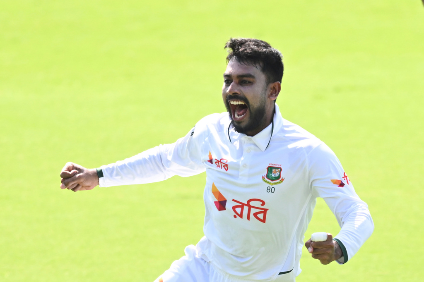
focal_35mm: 600
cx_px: 212
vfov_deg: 2.3
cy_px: 141
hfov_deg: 3.4
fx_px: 7064
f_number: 4
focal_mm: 600
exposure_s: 1/3200
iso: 1000
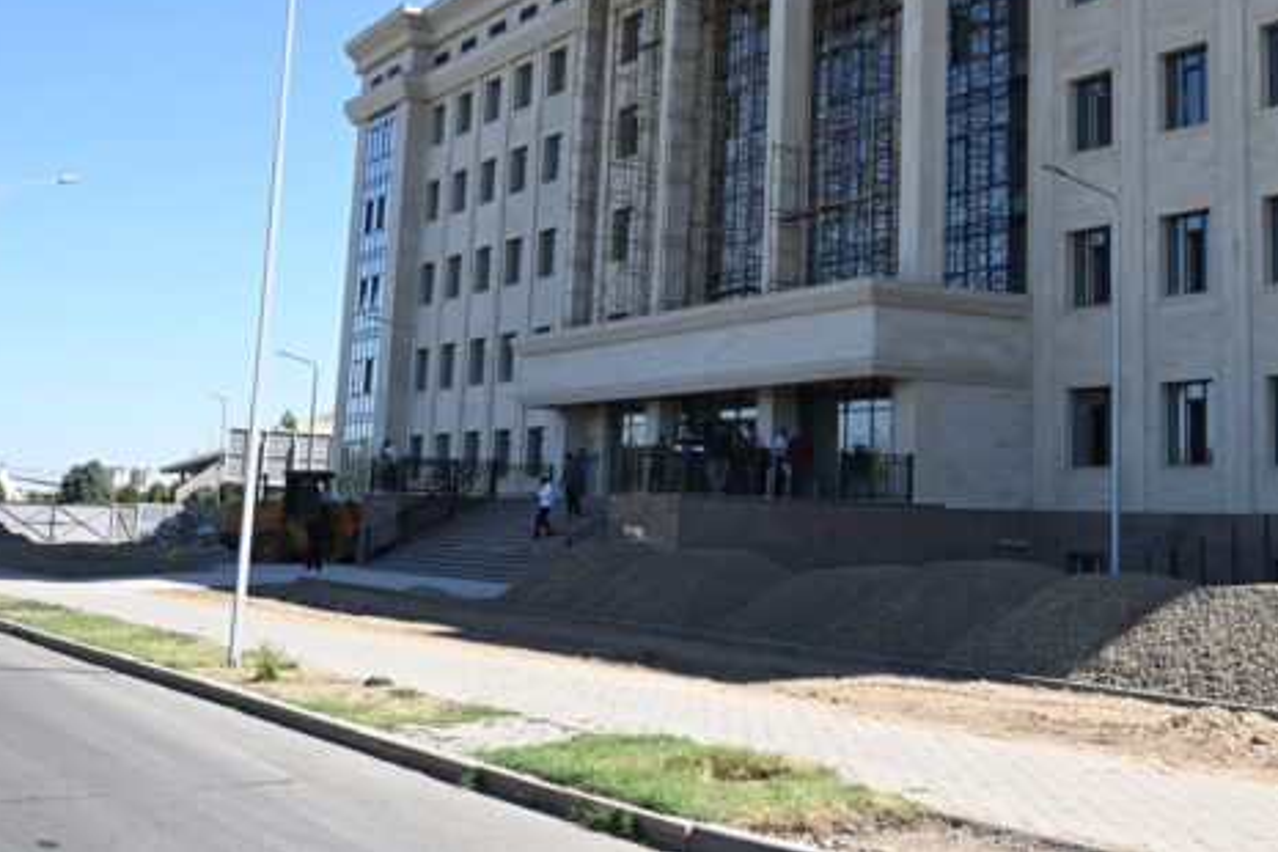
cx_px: 833
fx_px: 1803
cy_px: 168
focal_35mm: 51
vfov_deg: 26.1
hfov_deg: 38.7
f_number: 7.1
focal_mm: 31.5
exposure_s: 1/250
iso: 125
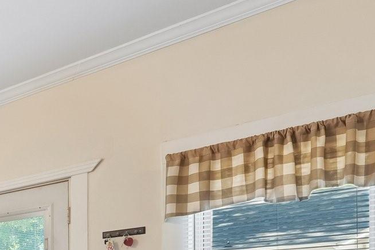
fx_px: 490
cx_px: -188
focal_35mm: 47
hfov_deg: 28.0
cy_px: 318
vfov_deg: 25.1
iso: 400
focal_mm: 10
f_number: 8
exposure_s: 1/15
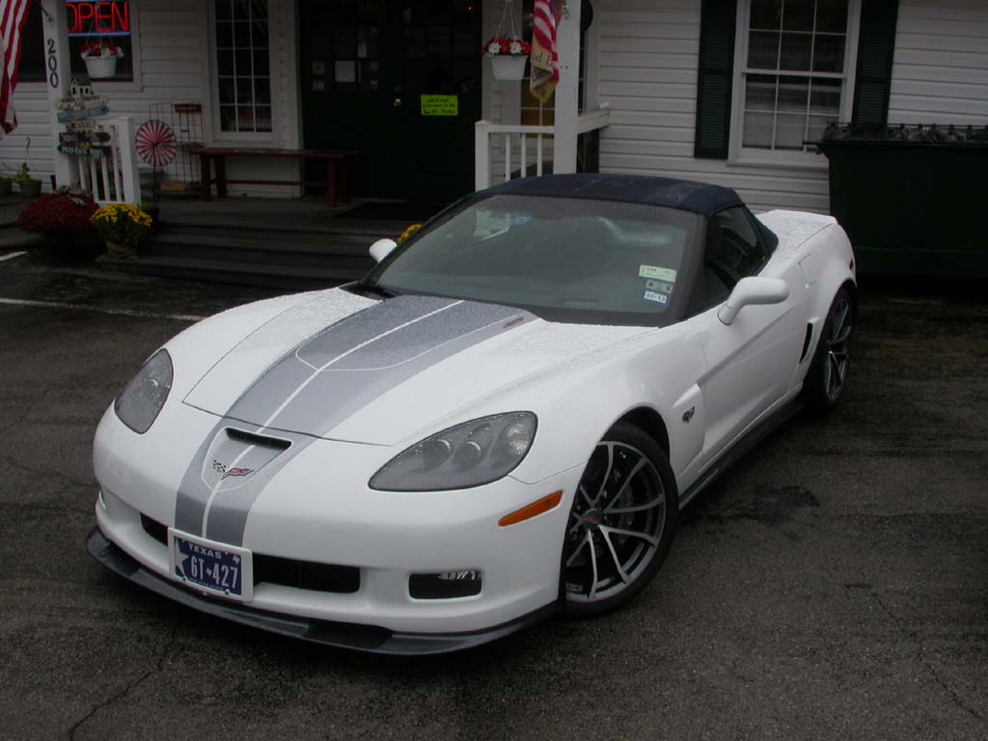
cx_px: 494
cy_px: 370
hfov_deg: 49.0
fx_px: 1085
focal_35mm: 38
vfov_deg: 37.7
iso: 100
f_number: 7.5
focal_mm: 7.85
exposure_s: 1/326
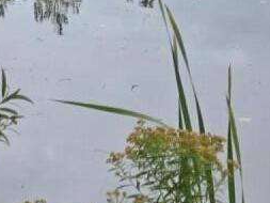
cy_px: -296
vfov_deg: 7.6
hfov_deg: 10.6
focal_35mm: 182
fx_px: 1420
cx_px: -107
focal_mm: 5.4
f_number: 1.8
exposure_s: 1/1700
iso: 80
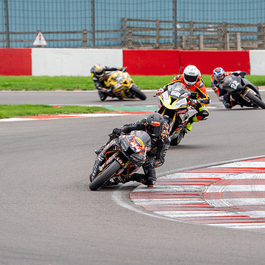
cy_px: 132
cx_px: 131
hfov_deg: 3.8
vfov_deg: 3.8
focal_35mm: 467
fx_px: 4045
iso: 500
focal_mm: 363
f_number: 8
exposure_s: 1/250
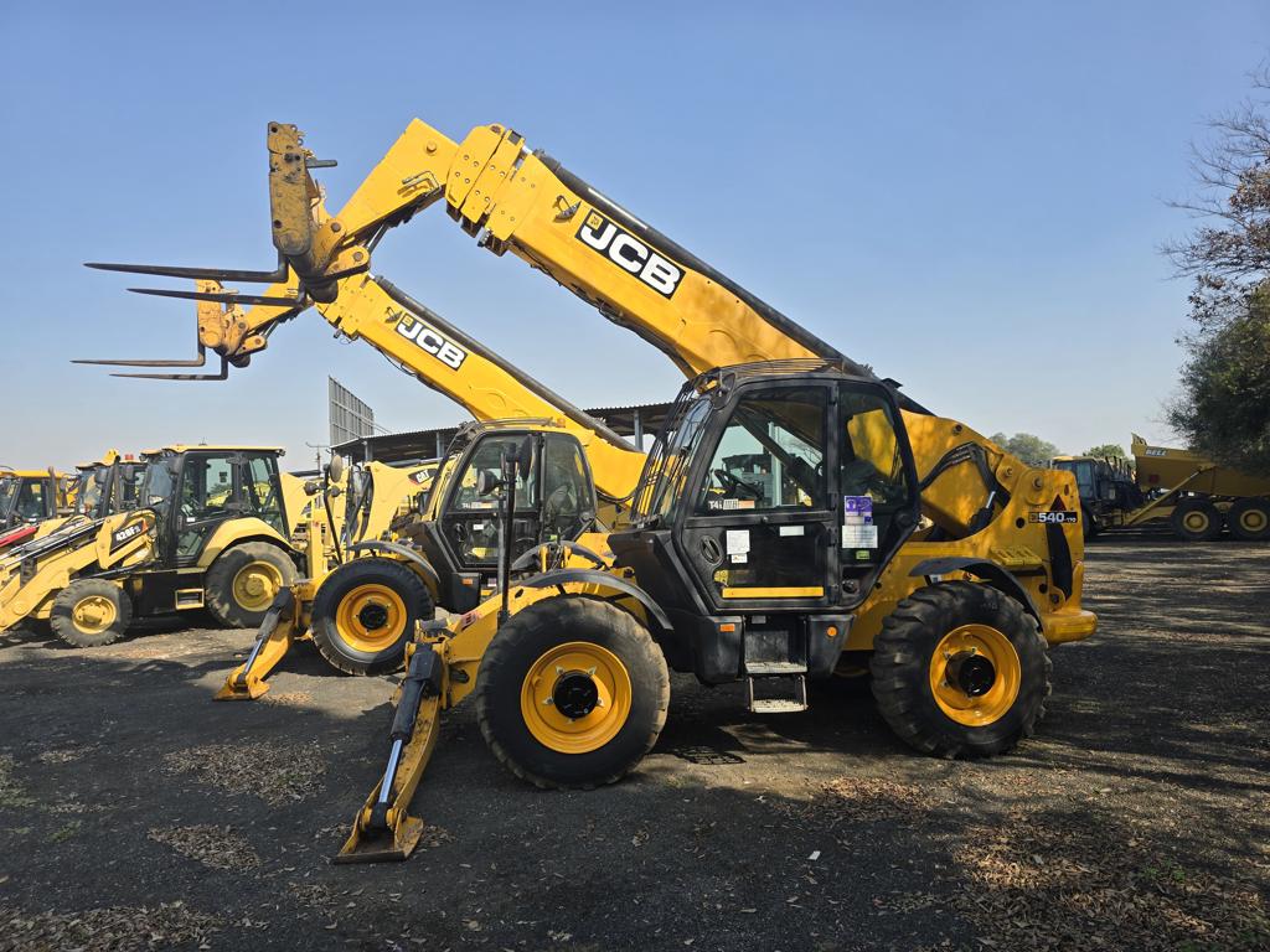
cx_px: 635
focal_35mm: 23
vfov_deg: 58.9
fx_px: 844
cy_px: 476
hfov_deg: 73.9
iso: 12
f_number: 1.7
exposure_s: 1/476
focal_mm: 6.3
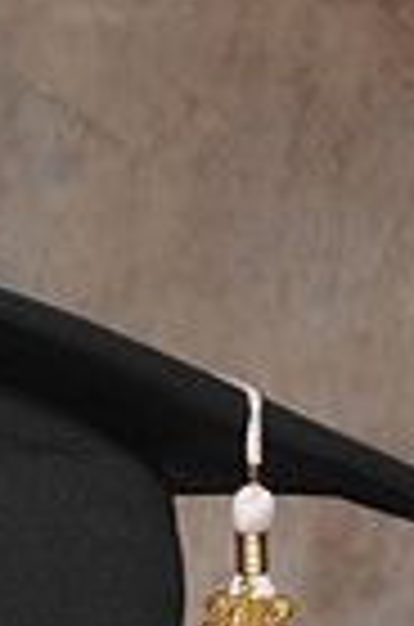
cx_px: -124
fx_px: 9760
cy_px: 941
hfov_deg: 2.4
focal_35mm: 563
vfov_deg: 3.7
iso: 200
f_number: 5.6
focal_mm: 90
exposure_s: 1/60
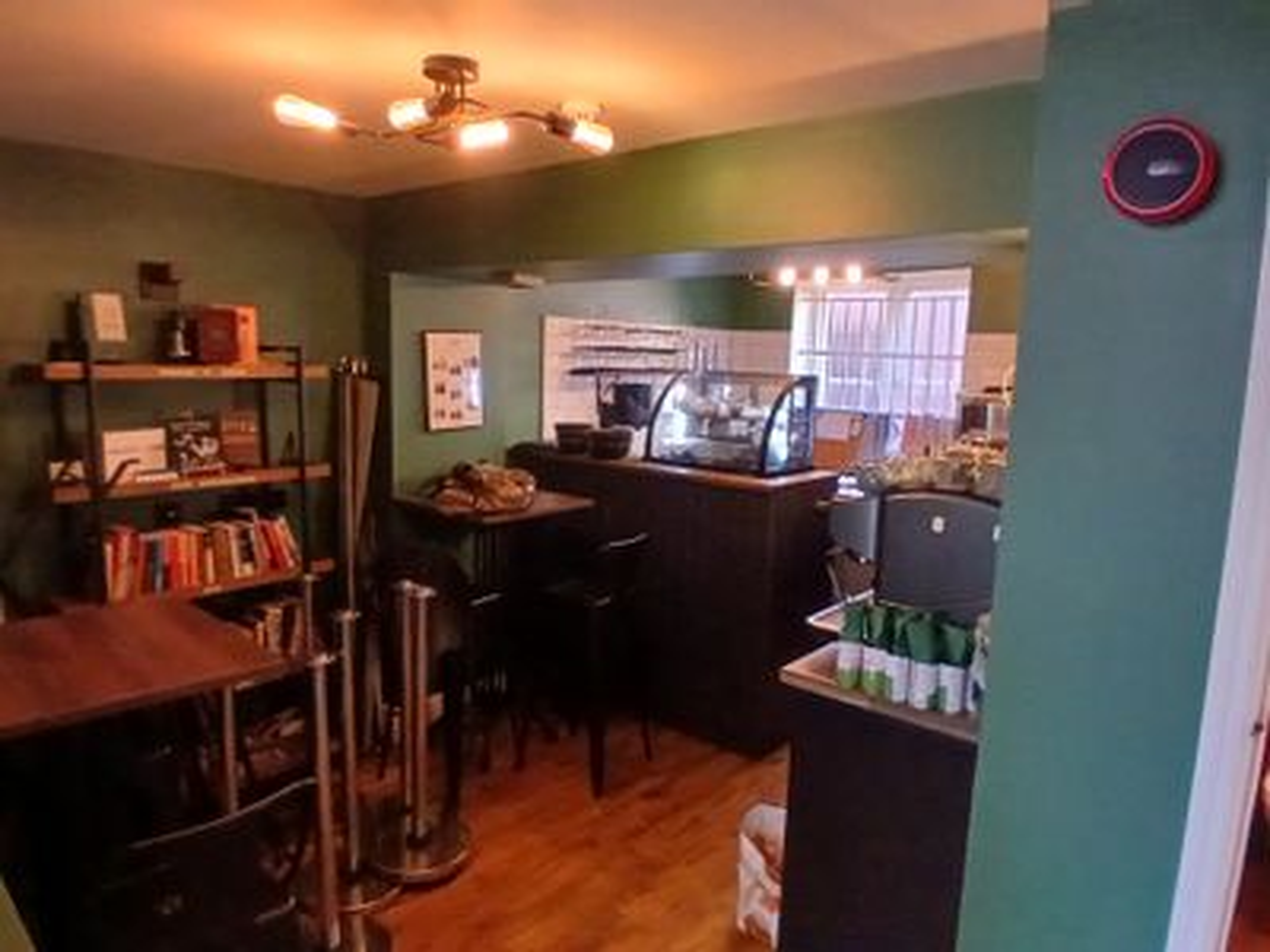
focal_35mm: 17
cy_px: 476
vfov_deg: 74.7
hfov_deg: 91.0
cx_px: 635
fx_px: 624
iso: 320
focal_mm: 1.4
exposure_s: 1/33
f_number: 2.2
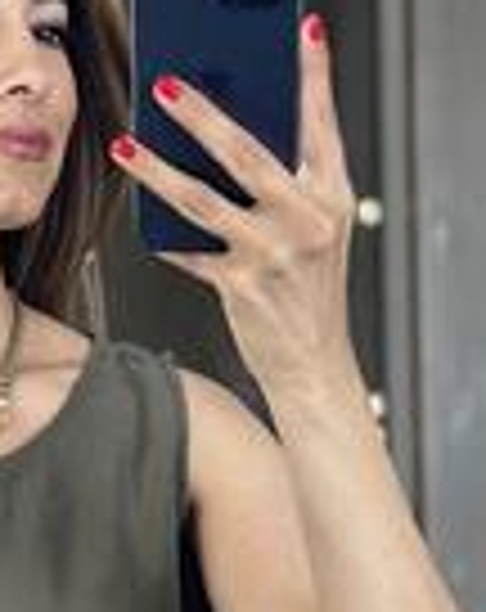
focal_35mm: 175
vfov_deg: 10.9
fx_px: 3161
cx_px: -22
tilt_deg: -16.9
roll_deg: +3.9
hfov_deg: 8.7
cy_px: 684
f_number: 1.78
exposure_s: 1/121
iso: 125
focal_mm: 6.86
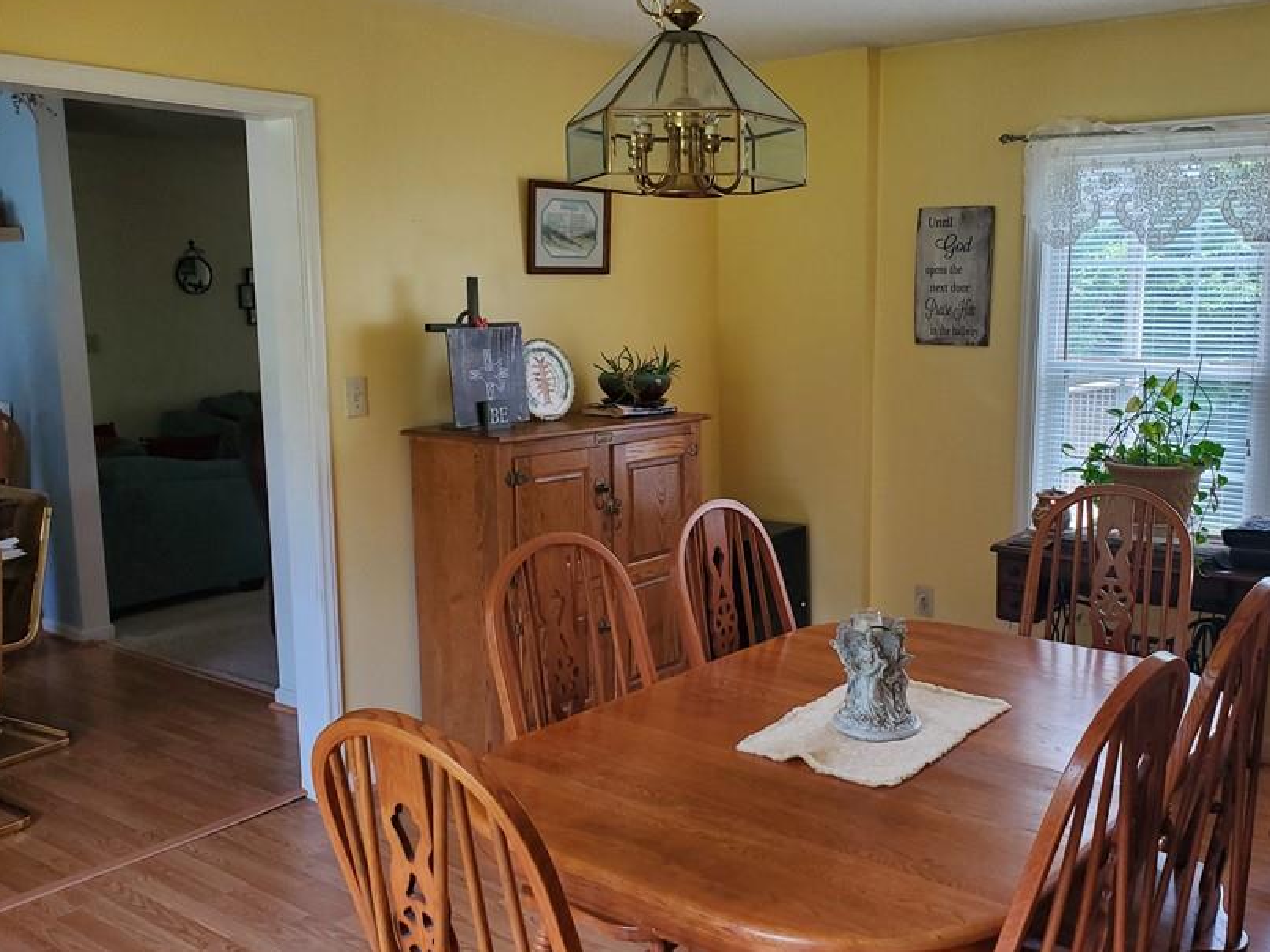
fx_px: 1211
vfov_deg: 42.9
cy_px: 463
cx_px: 774
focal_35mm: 33
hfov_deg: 54.9
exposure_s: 1/120
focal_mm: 4.3
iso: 160
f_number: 2.4
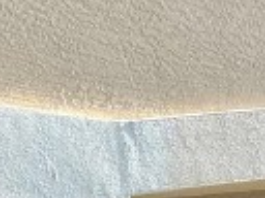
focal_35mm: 208
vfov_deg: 6.8
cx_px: 696
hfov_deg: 8.5
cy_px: 452
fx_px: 1592
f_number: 1.8
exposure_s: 1/1412
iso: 32
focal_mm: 4.25
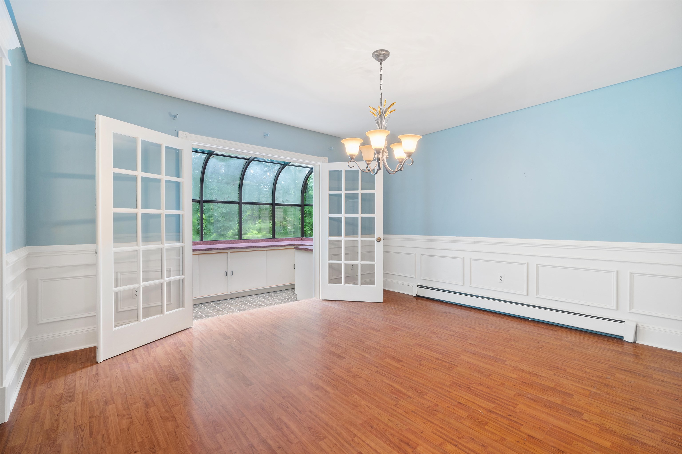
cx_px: 341
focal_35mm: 16
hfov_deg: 96.7
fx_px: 303
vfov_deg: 73.7
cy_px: 227
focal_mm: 16
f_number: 9
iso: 125
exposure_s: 1.6
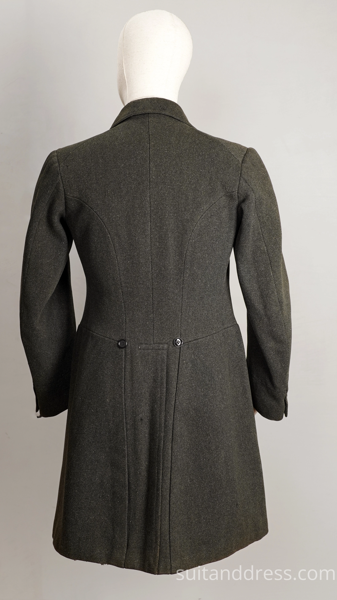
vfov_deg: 40.6
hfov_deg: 23.5
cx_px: 150
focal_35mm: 51
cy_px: 298
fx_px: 810
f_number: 5.6
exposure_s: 1/25
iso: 320
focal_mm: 32
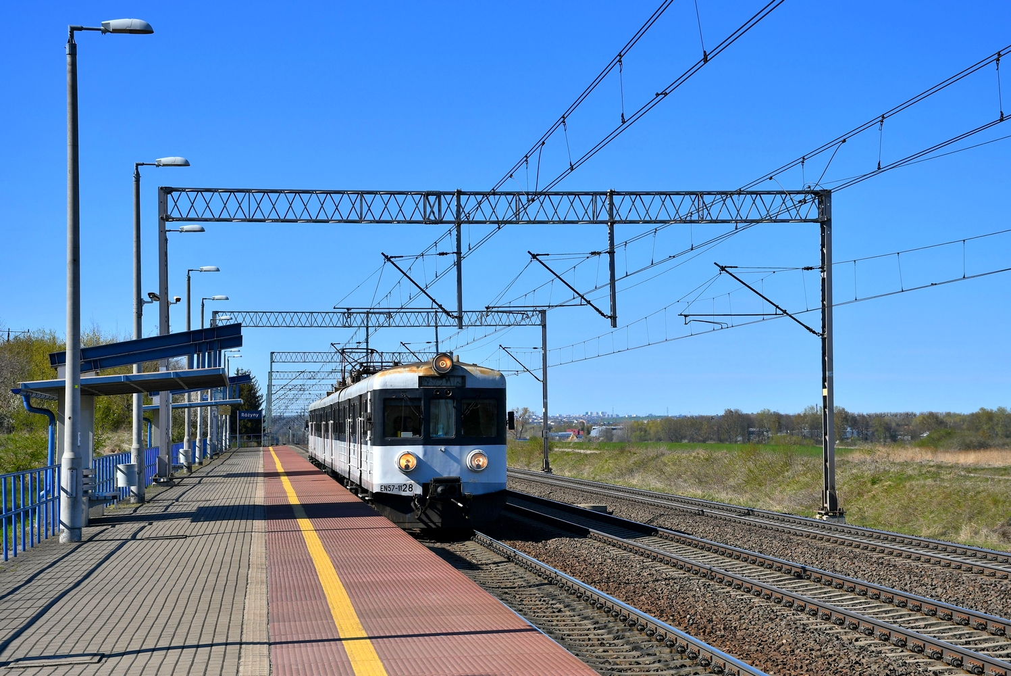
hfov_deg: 30.1
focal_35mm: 67
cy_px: 338
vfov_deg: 20.3
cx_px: 506
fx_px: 1883
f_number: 7.1
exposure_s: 1/640
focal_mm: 45
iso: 100
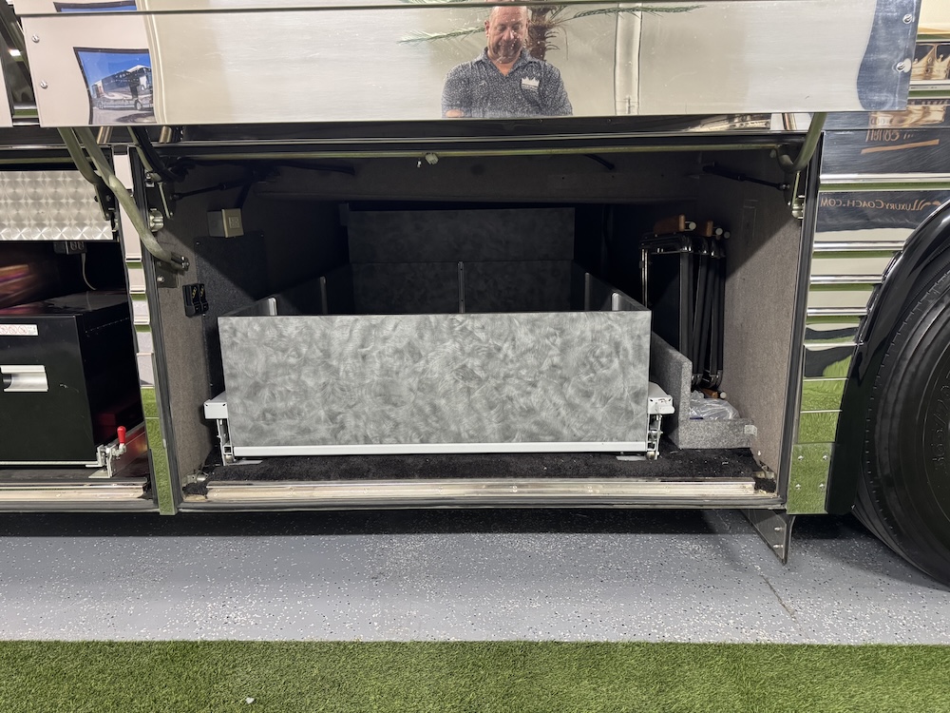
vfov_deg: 56.8
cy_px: 356
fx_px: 659
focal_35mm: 24
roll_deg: +0.6
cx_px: 475
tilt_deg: -14.4
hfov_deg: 71.6
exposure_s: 1/60
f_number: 1.78
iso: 640
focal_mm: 6.76
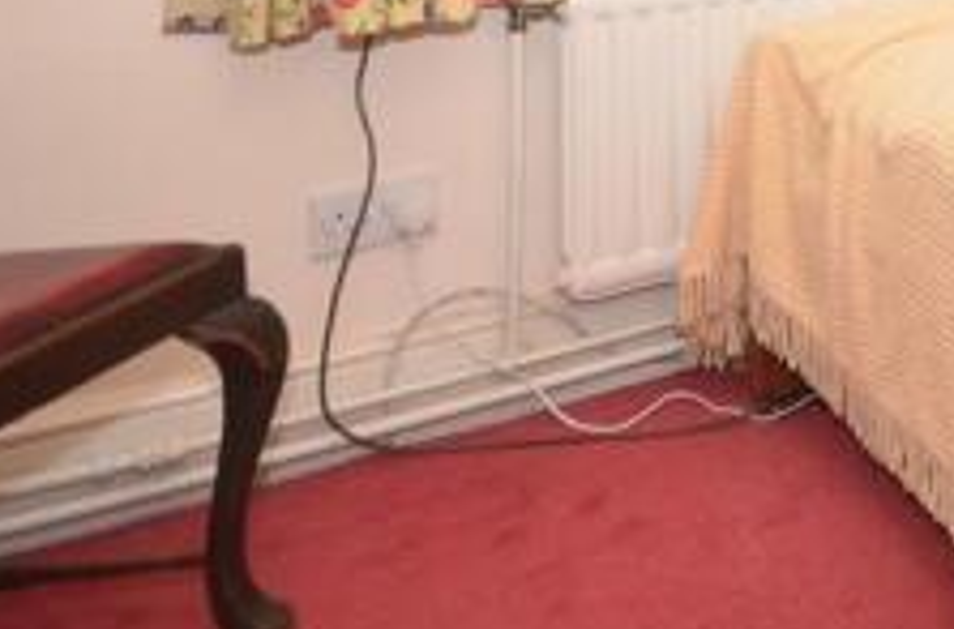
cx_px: 1313
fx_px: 1400
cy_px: -261
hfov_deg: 28.8
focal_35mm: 53
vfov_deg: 21.9
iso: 200
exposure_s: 1/80
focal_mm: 12
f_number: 5.6
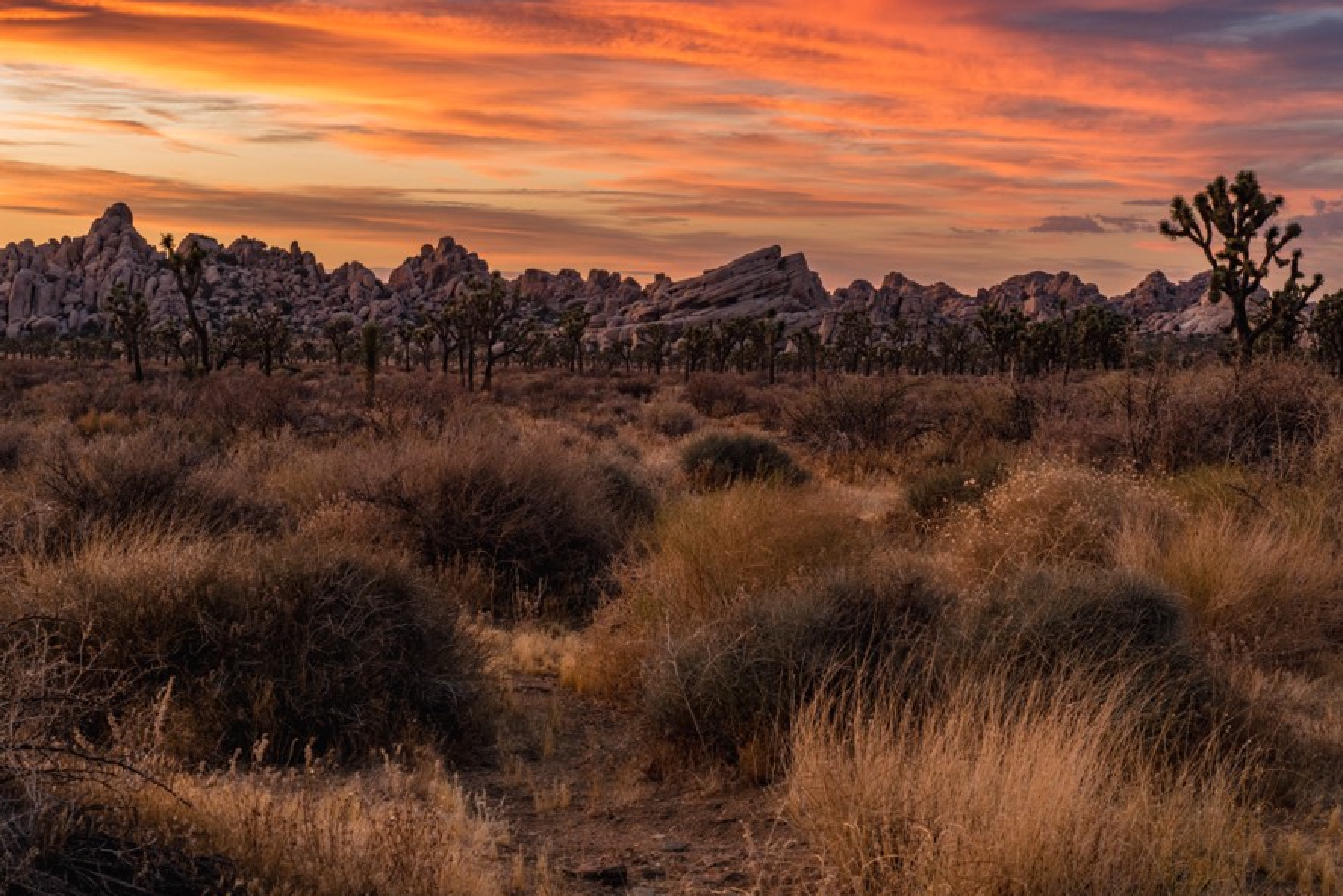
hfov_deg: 28.4
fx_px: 2649
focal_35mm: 71
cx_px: 669
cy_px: 450
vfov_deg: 19.2
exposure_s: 1/4
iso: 800
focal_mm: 70
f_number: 20
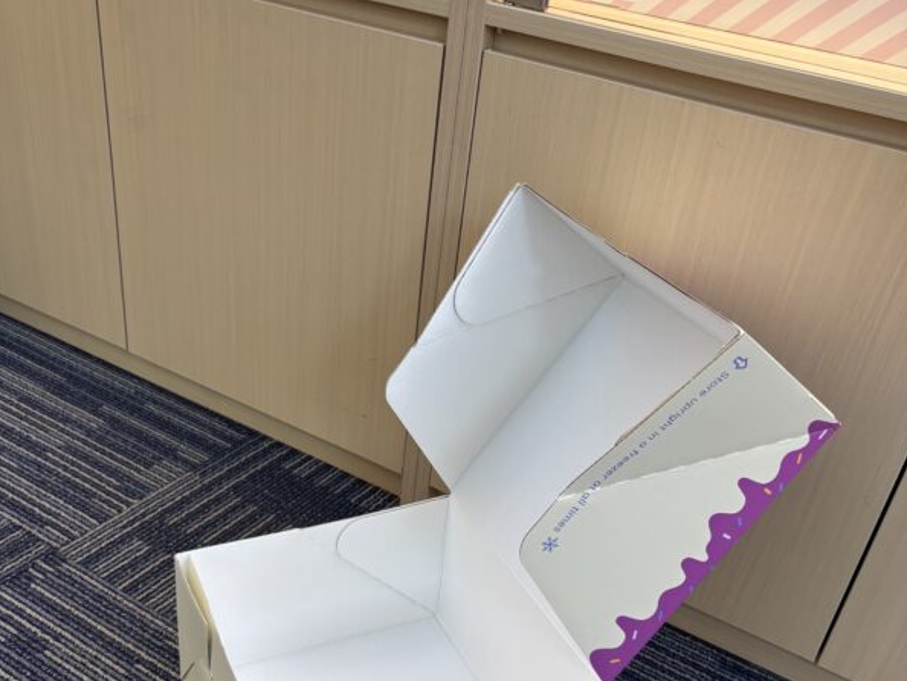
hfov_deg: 52.6
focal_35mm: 35
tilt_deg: -32.5
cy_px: 429
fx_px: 917
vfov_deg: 40.4
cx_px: 452
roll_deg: -7.5
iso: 125
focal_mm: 5.96
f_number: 1.6
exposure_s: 1/100
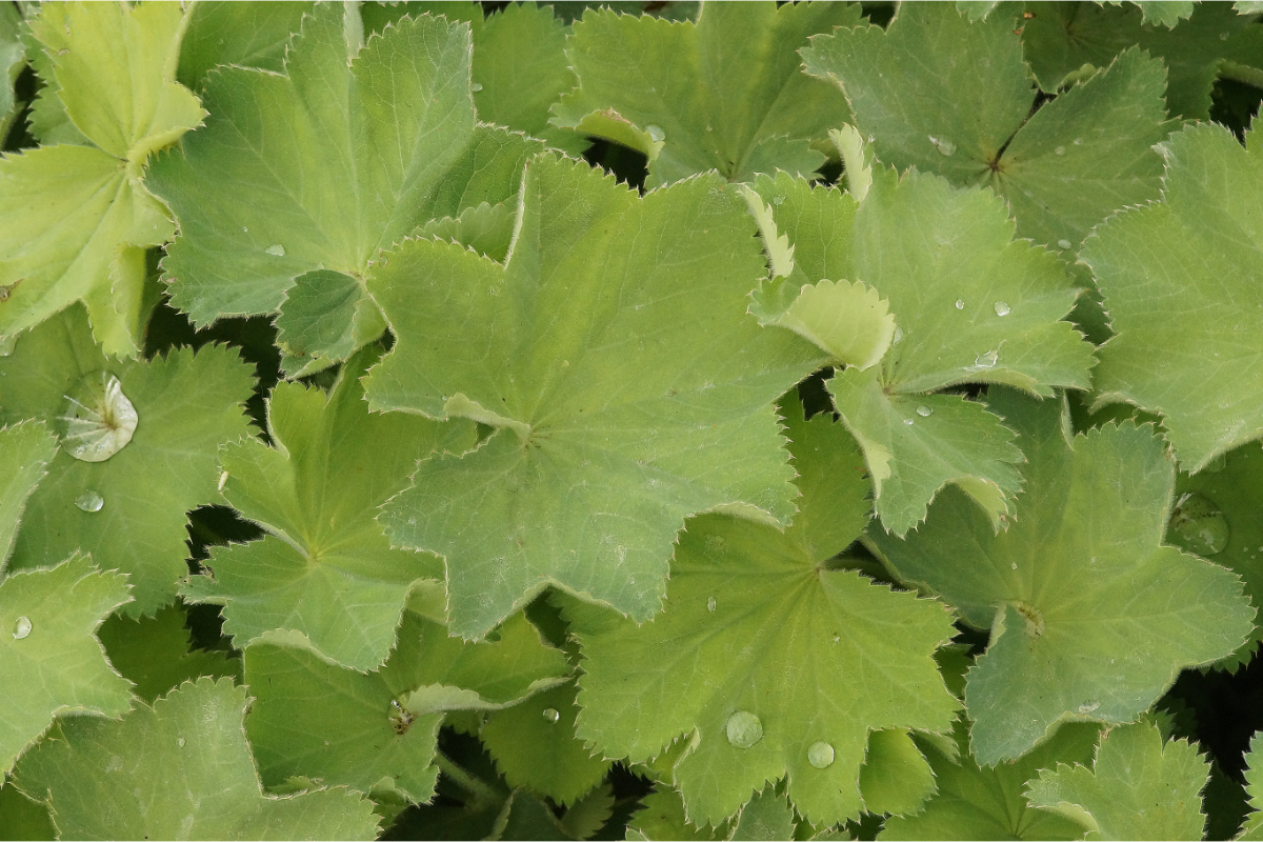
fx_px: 5262
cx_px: 632
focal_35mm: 150
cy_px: 421
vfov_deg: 9.1
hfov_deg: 13.7
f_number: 14
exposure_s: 1/160
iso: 1250
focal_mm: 100
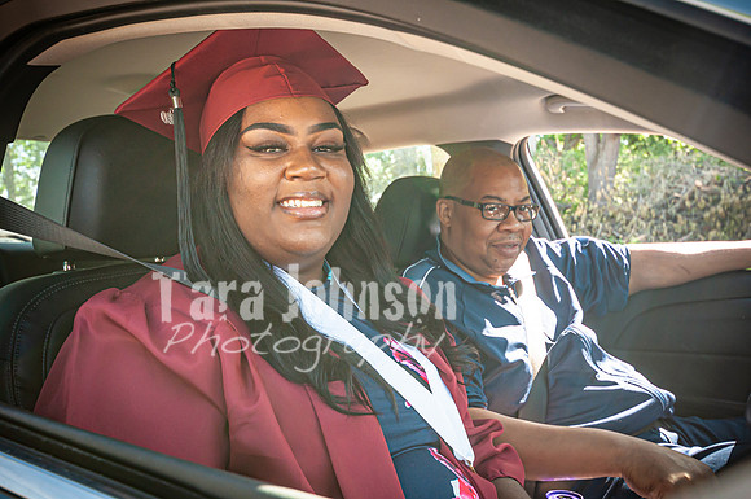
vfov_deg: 36.8
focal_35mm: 36
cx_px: 376
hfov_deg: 53.2
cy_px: 250
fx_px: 750
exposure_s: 1/125
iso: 220
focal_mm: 24
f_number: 5.6
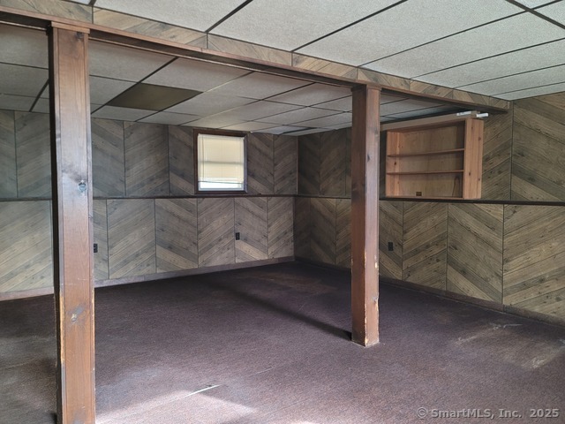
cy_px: 212
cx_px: 282
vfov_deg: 54.9
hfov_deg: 69.4
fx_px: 408
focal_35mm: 25
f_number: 1.8
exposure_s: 1/30
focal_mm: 7
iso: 640
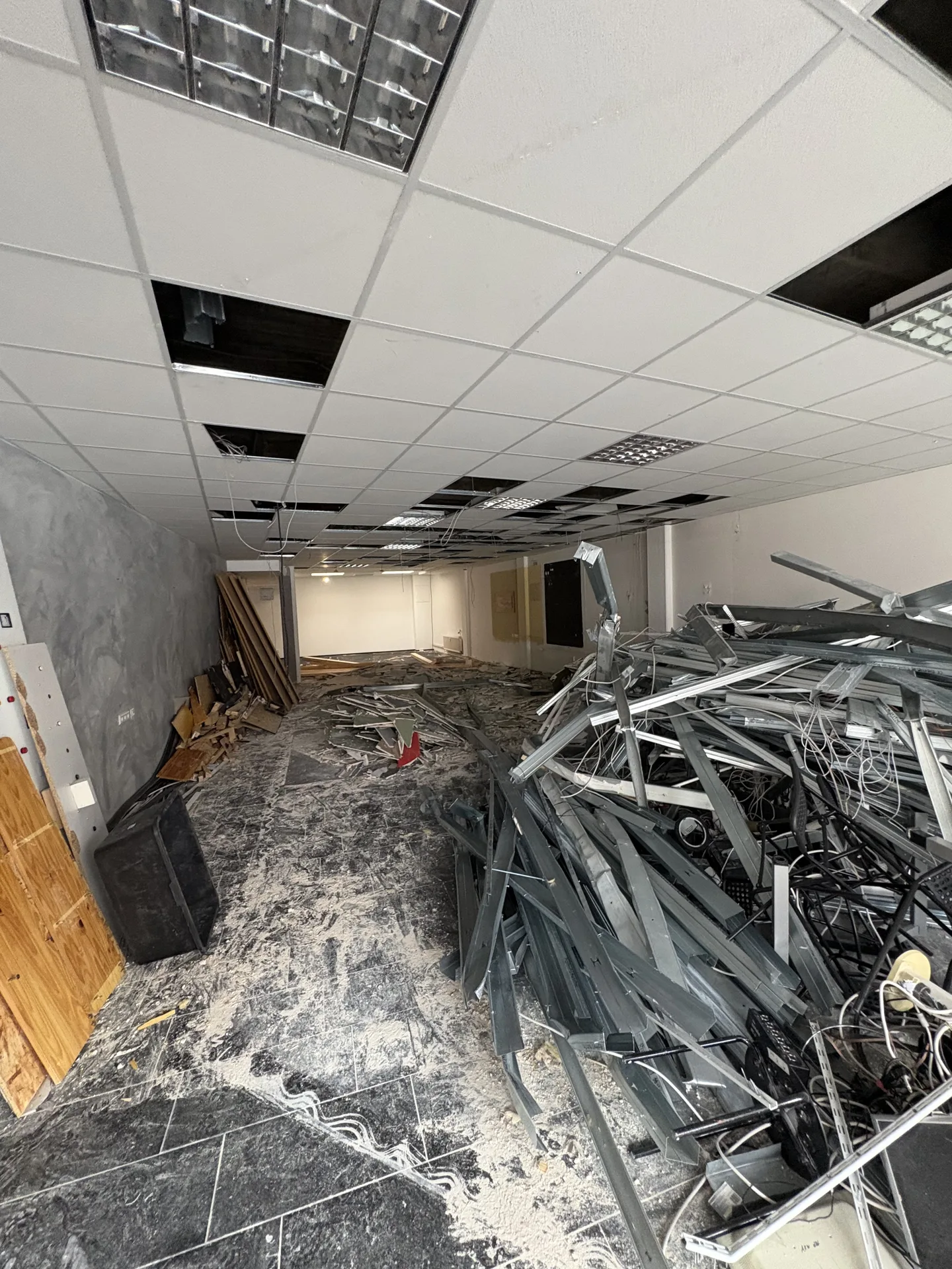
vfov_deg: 102.1
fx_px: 513
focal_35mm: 14
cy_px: 634
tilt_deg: -4.7
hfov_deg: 85.7
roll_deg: +3.3
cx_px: 476
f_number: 2.2
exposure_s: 1/60
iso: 400
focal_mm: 2.22
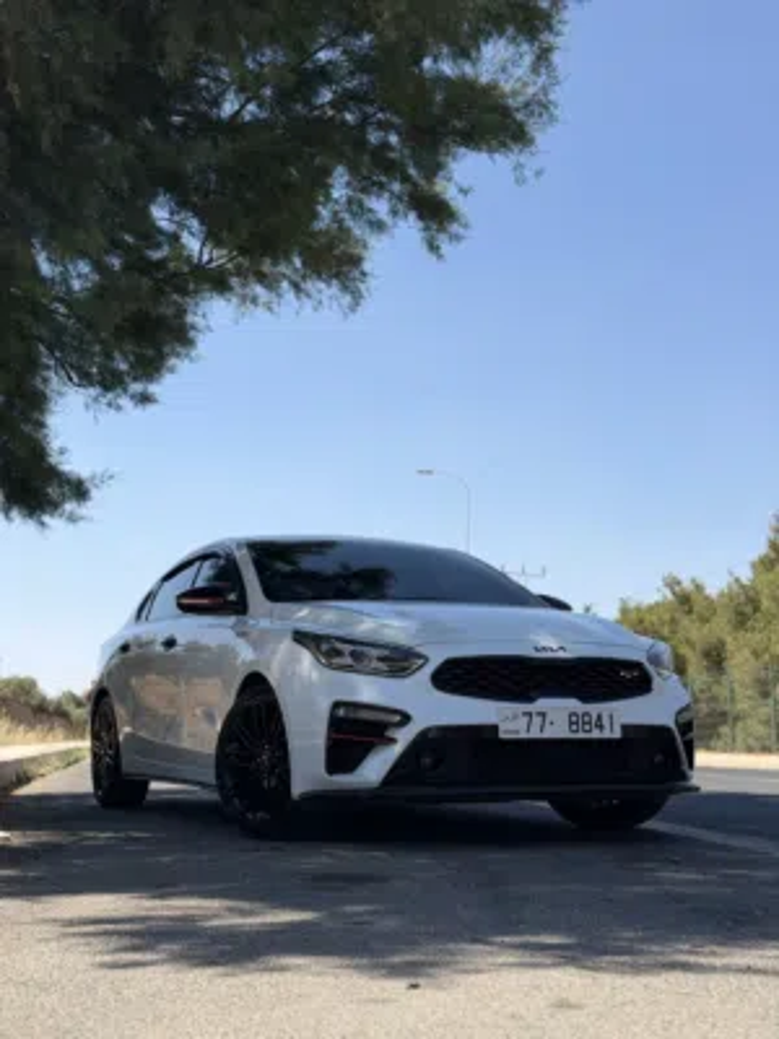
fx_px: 1440
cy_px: 520
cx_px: 390
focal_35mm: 48
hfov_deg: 30.3
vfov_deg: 39.7
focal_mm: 6.76
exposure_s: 1/4329
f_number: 1.78
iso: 64
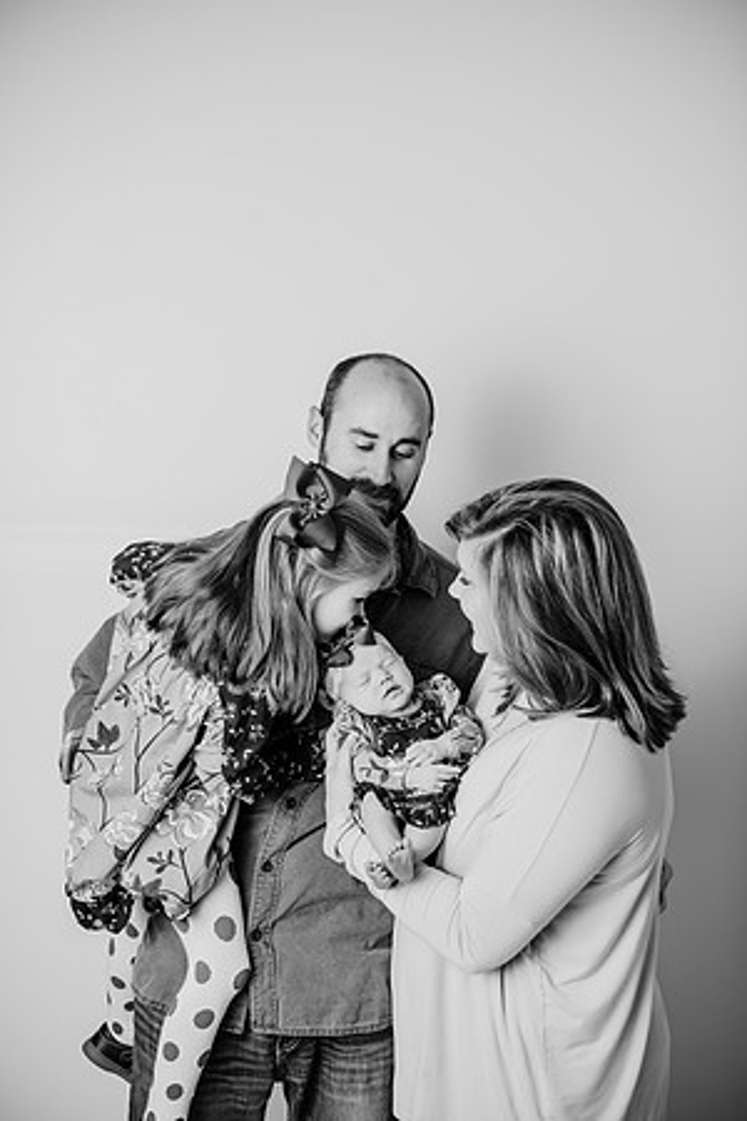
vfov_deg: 39.6
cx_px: 374
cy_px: 560
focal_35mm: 50
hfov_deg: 27.0
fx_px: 1556
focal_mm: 50
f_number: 2.5
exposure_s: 1/160
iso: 100
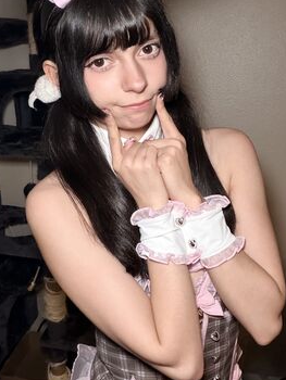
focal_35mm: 40
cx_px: 130
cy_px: 162
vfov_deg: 46.6
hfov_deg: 36.0
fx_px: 440
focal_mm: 2.71
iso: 400
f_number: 1.9
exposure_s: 1/30
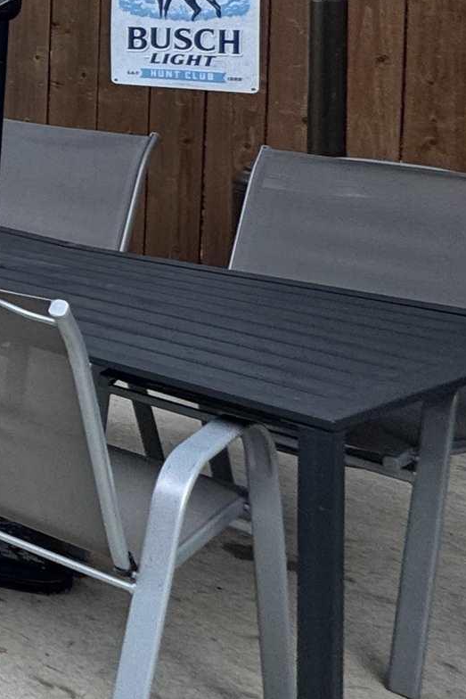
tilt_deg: -2.3
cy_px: 9
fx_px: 1107
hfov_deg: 12.1
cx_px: -876
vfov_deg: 32.4
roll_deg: +1.1
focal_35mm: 57
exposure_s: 1/176
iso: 40
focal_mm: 2.22
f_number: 2.2
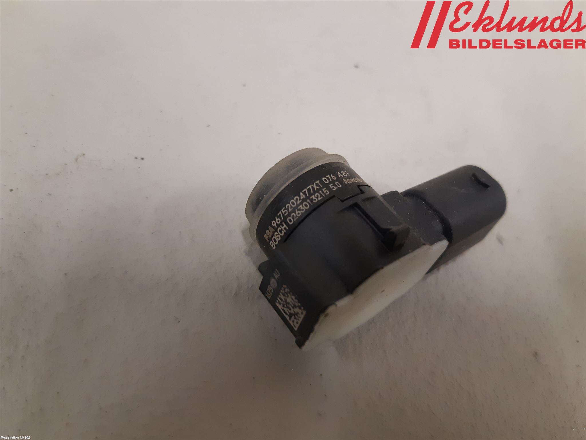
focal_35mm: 26
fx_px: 440
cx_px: 293
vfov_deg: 53.1
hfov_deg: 67.3
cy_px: 220
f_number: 1.7
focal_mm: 3.93
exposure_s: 1/50
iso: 200
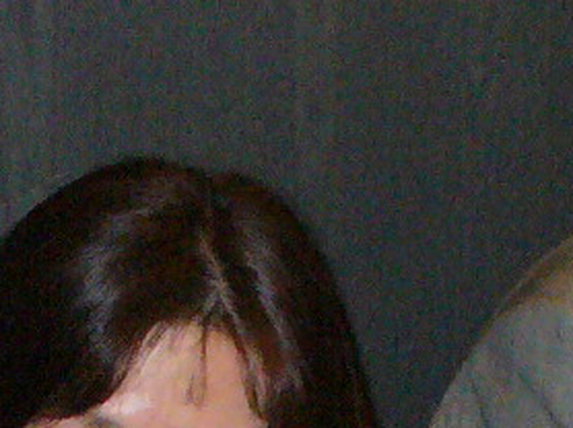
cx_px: 412
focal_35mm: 213
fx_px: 3523
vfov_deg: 6.8
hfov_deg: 9.3
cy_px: 840
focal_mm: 6.1
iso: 400
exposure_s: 1/60
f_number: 2.8
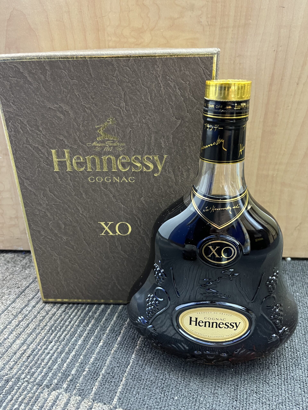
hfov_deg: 53.1
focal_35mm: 26
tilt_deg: -25.8
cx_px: 154
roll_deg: +1.0
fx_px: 308
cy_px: 205
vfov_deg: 67.3
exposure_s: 1/33
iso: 400
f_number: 1.6
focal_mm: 5.1
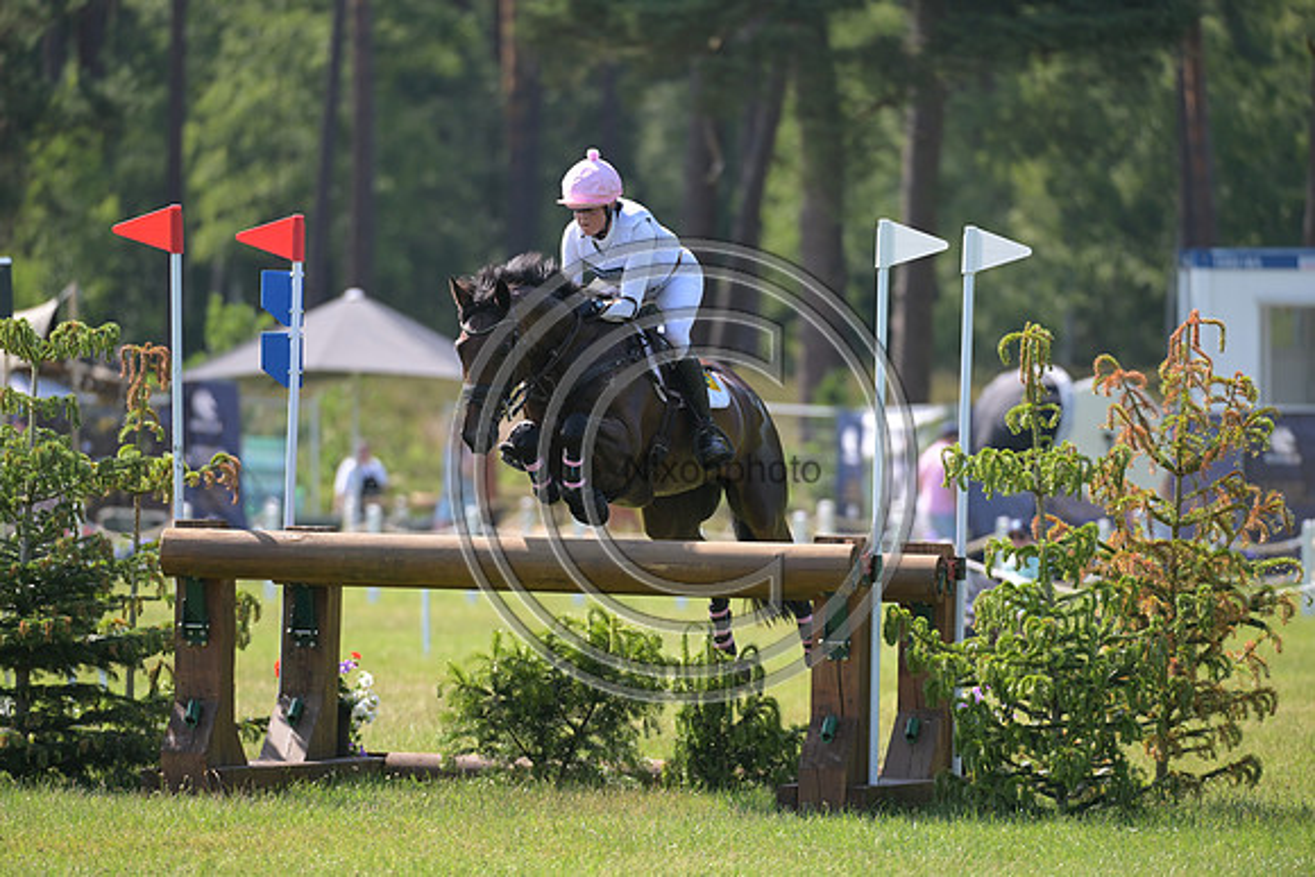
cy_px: 438
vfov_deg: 3.8
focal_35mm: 360
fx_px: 13152
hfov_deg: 5.7
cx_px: 658
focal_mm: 360
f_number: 5
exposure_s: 1/1250
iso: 500
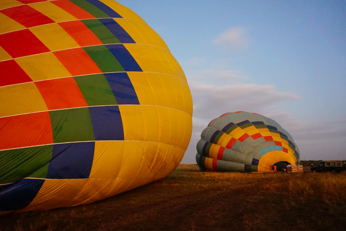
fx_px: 231
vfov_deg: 53.1
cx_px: 173
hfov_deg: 73.8
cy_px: 116
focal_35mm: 24
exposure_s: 1/60
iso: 3200
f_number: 4
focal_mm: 16
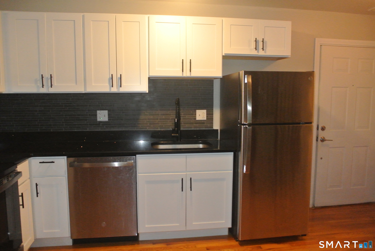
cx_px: 188
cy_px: 126
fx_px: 282
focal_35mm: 27
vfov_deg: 48.1
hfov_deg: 67.3
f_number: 2.8
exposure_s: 1/60
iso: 1800
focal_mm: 10
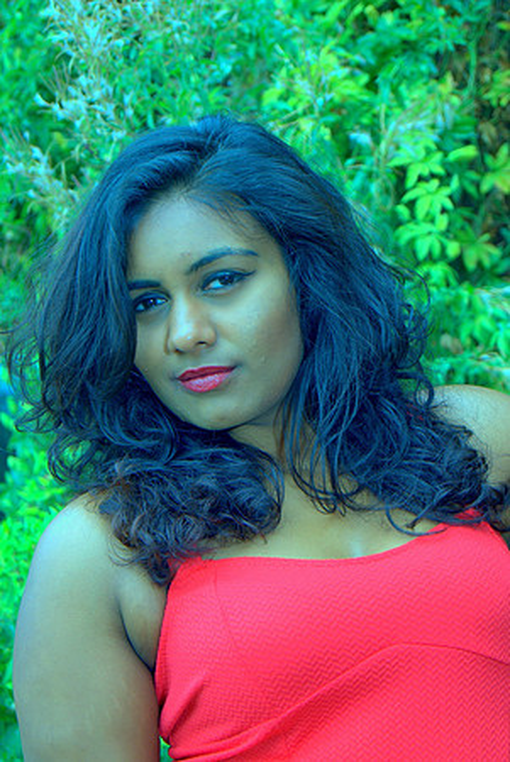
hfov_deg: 16.6
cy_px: 381
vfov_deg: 24.6
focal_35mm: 82
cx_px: 255
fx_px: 1749
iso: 100
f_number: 5.6
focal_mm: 55
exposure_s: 1/60
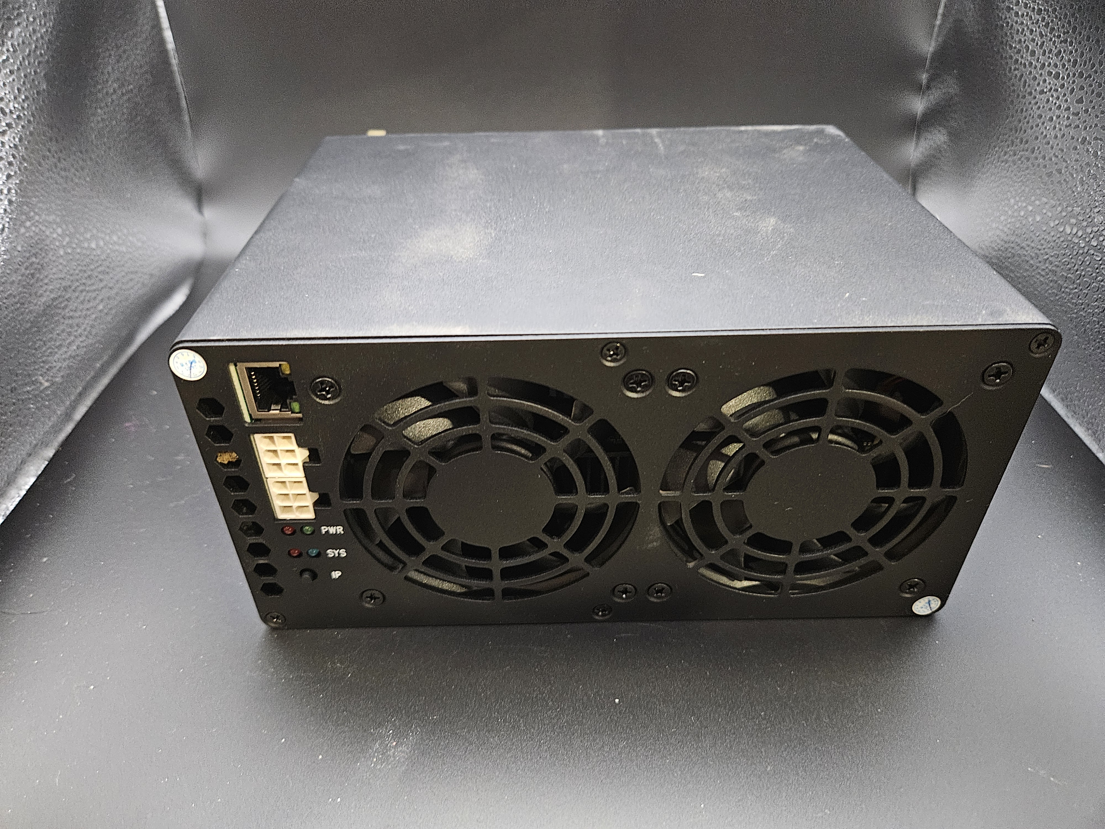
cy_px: 414
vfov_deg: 58.9
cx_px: 552
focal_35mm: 23
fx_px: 734
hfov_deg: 73.9
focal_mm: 5.4
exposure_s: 1/24
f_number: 1.8
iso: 800
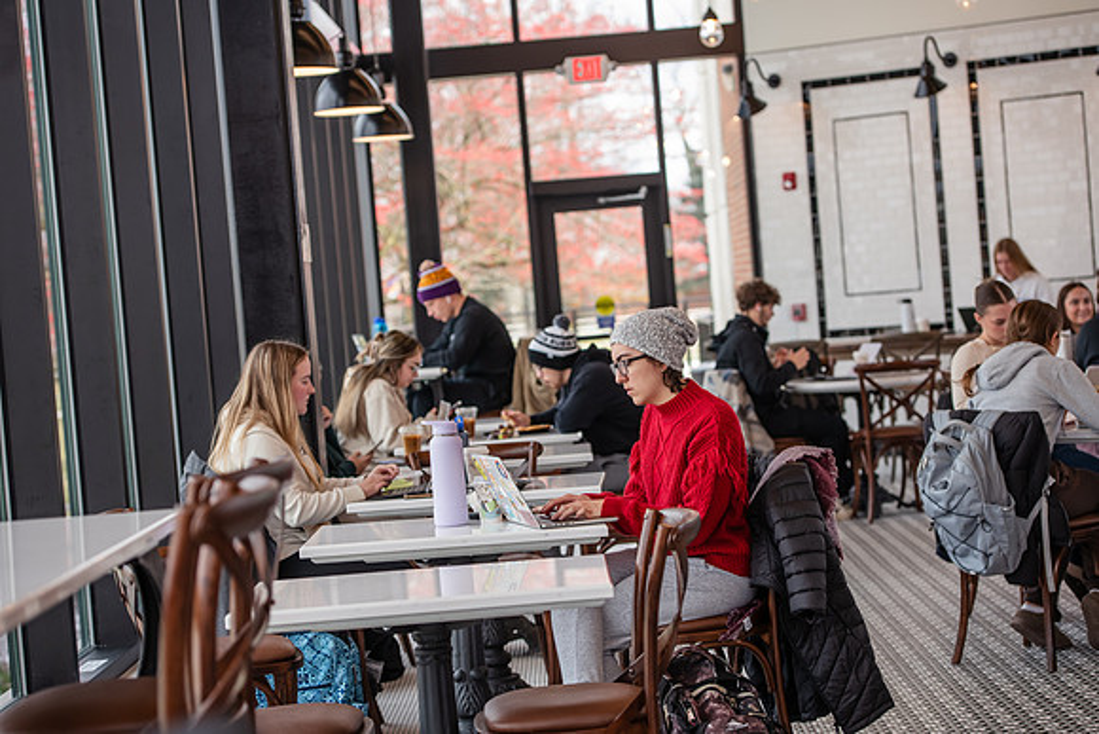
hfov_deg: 23.9
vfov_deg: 16.1
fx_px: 2595
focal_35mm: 85
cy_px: 367
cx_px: 550
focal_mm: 85
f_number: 3.5
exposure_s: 1/200
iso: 400
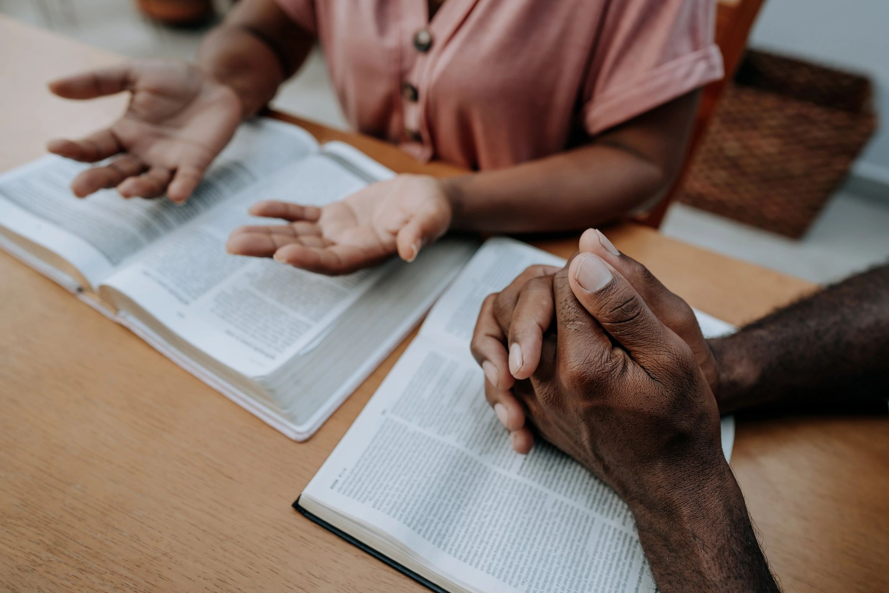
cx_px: 444
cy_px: 296
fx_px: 593
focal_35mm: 24
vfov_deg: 53.1
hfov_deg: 73.7
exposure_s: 1/80
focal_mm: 24
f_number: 3.2
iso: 200
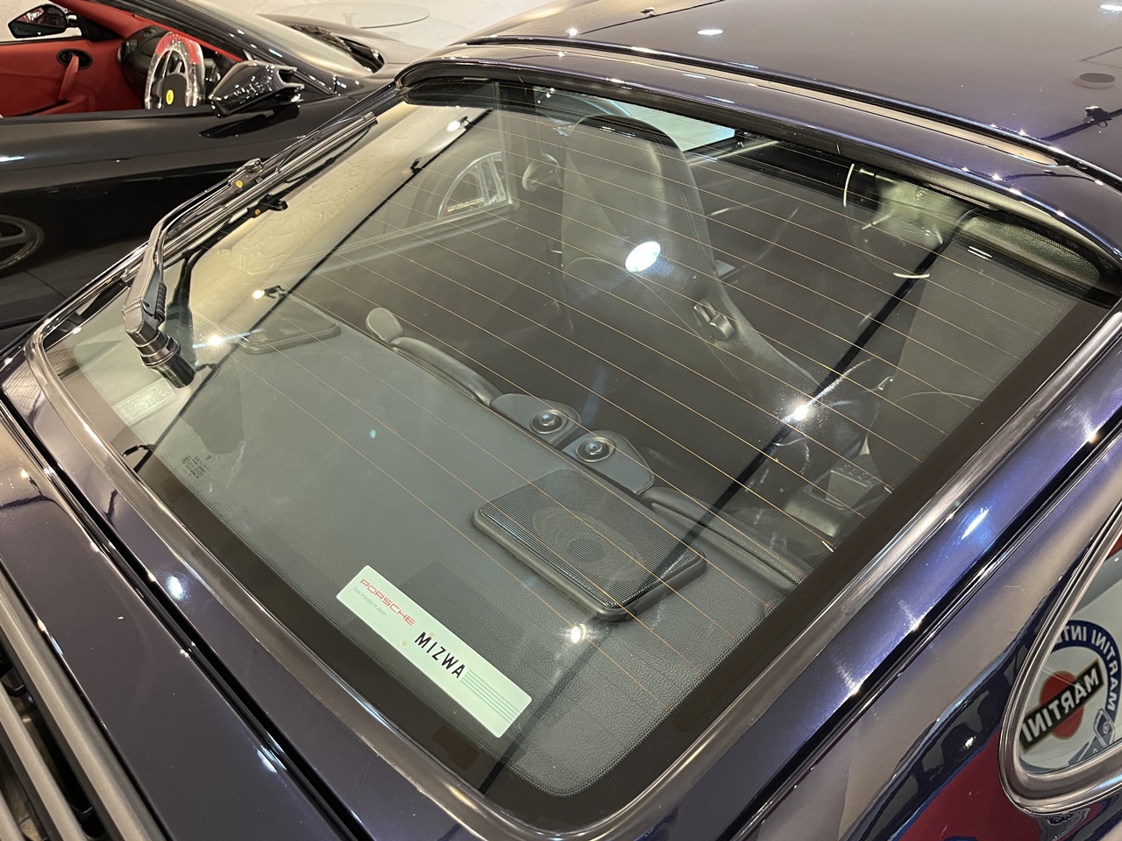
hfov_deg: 67.3
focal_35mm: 26
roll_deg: +0.4
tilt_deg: -31.0
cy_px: 420
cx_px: 561
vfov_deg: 53.1
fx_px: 843
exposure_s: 1/50
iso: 400
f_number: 1.6
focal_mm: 5.1
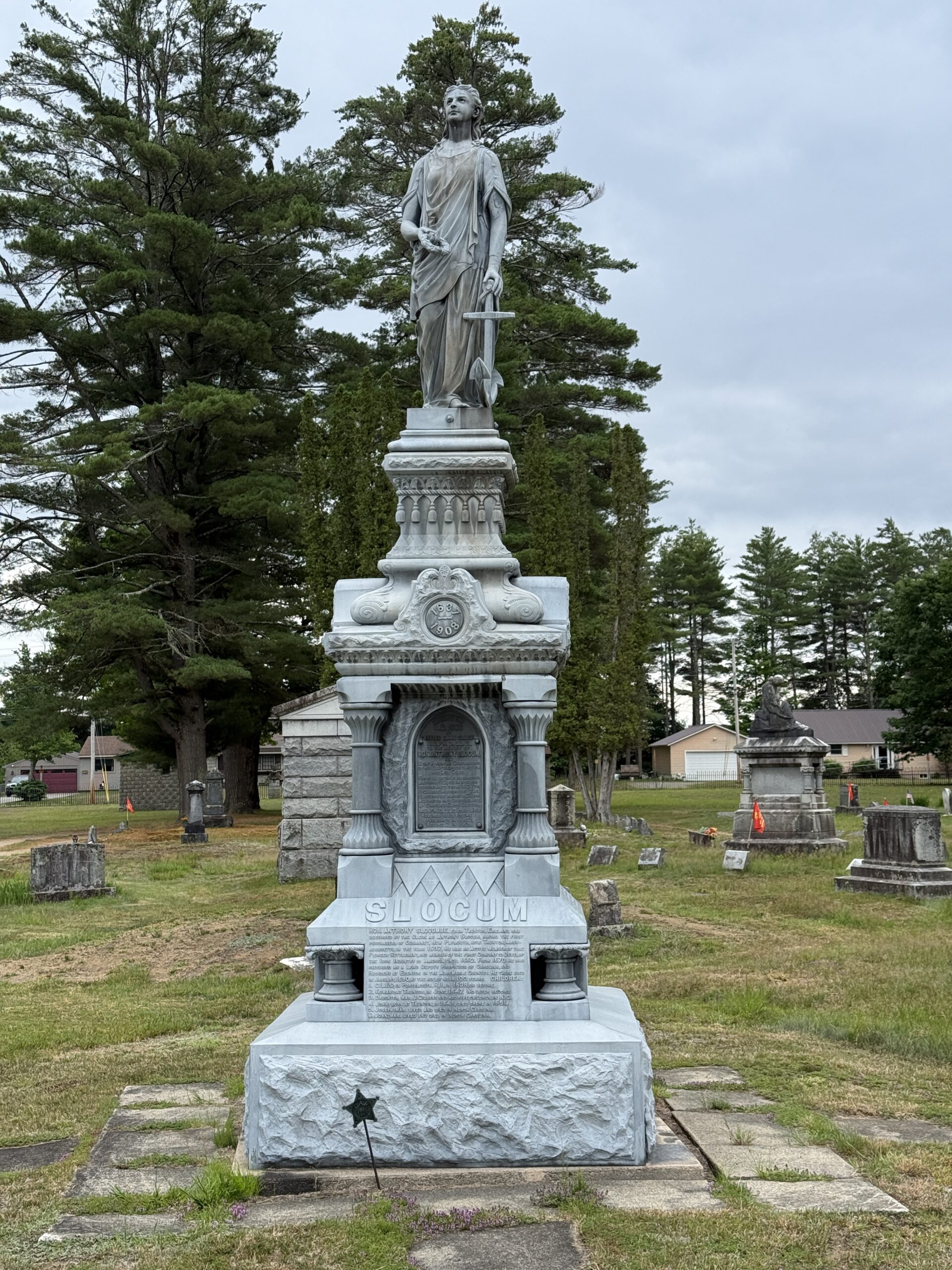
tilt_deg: +4.9
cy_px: 635
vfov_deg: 39.7
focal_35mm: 48
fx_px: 1760
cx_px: 476
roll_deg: +0.5
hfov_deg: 30.3
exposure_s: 1/1242
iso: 64
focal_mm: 6.76
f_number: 1.78
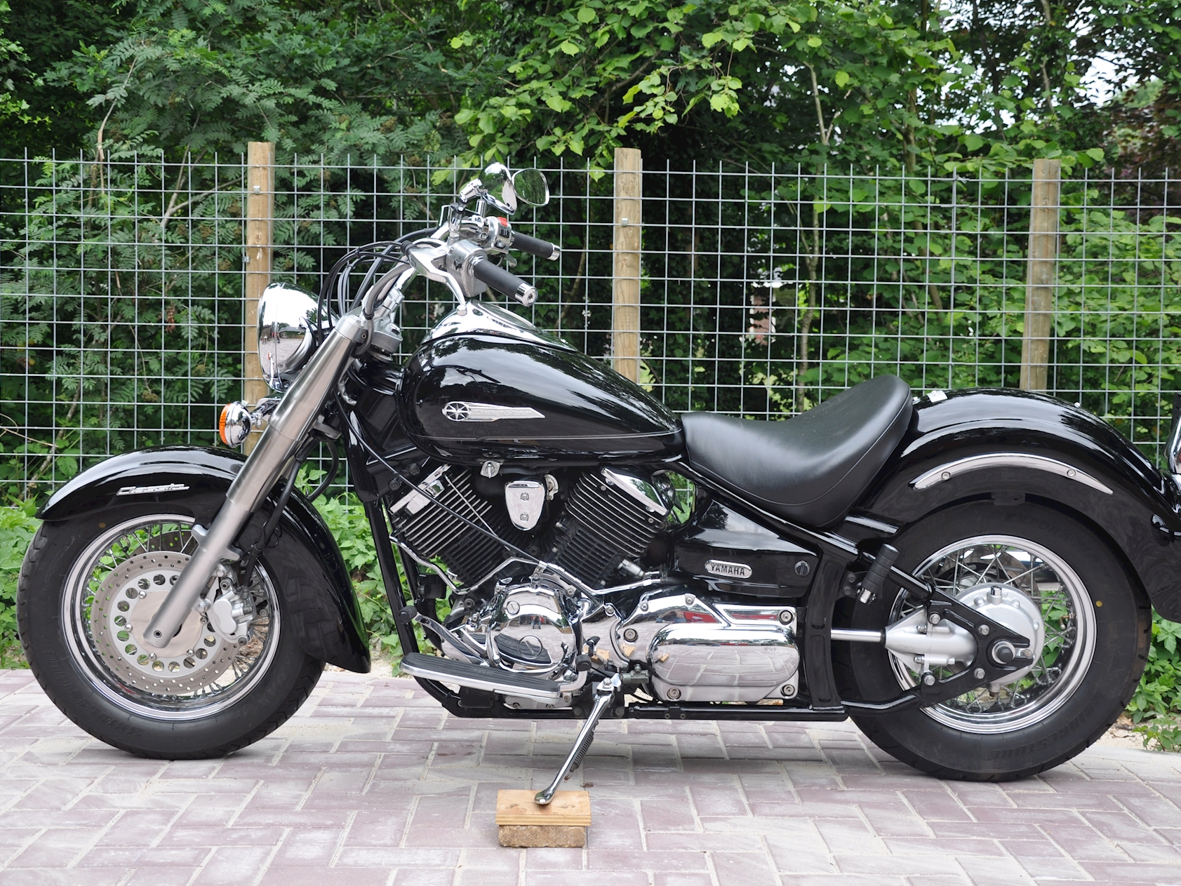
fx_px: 1570
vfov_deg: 31.5
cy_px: 445
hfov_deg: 41.2
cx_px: 610
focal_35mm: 46
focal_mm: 28
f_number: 7.1
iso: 200
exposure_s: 1/200
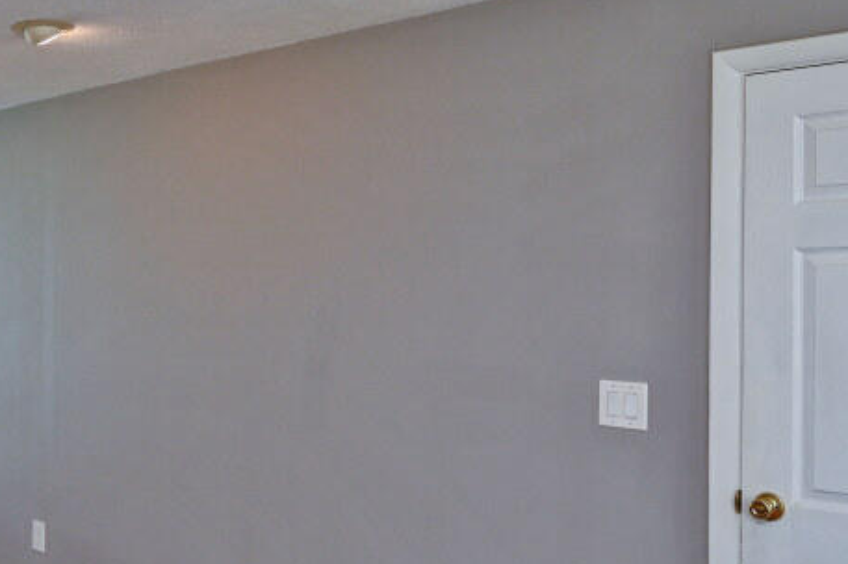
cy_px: 299
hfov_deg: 38.7
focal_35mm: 46
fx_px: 1083
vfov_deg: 29.2
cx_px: 33
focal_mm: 14
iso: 200
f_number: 5.6
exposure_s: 1/125
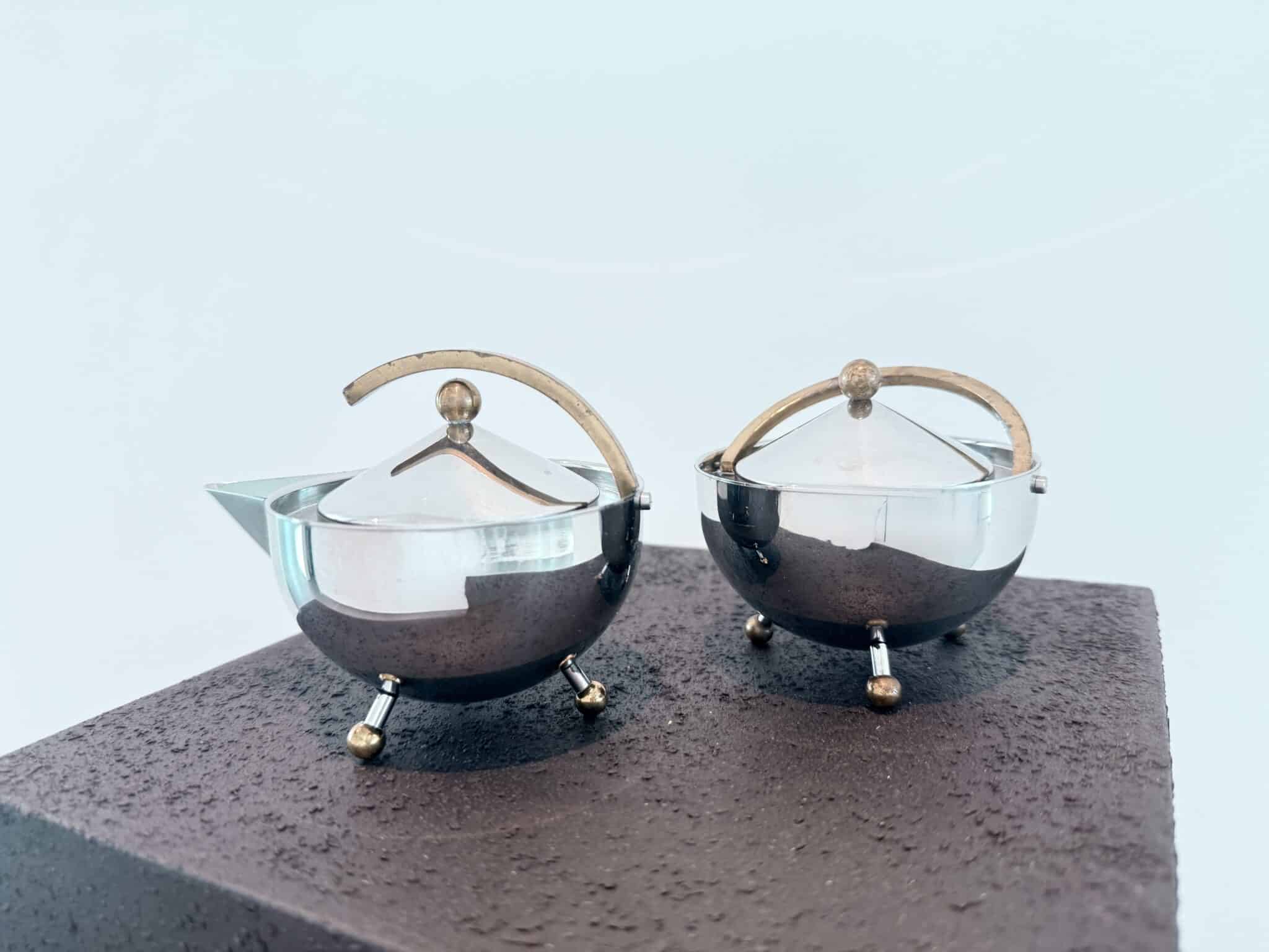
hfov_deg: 71.6
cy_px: 476
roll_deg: +2.1
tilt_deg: -9.3
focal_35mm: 24
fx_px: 880
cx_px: 634
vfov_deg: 56.8
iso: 200
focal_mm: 6.76
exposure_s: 1/100
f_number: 1.78
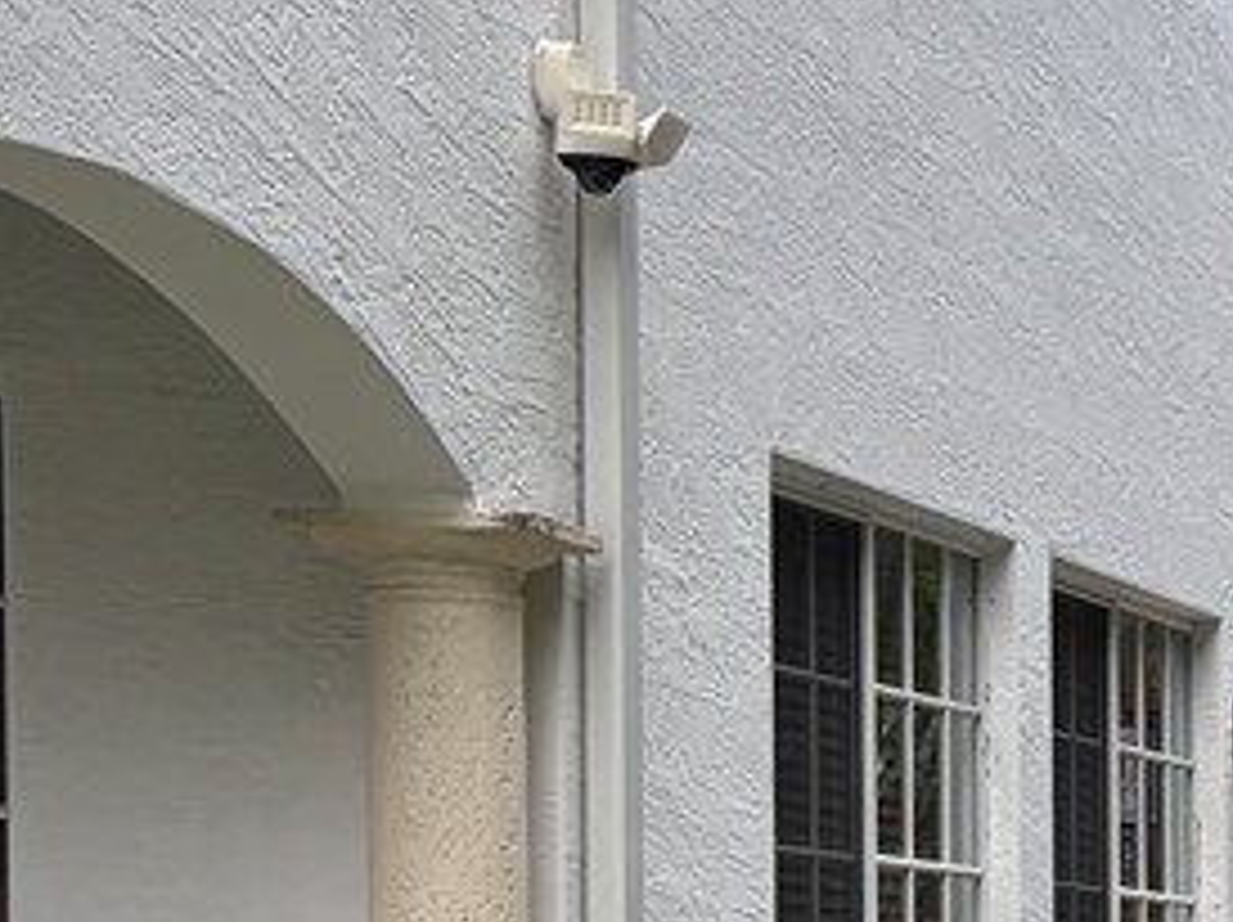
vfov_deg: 9.6
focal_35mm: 152
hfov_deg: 11.2
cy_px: 1187
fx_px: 5409
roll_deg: +0.3
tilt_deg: -0.2
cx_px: 2799
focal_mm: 5.96
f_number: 1.6
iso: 64
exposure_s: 1/791
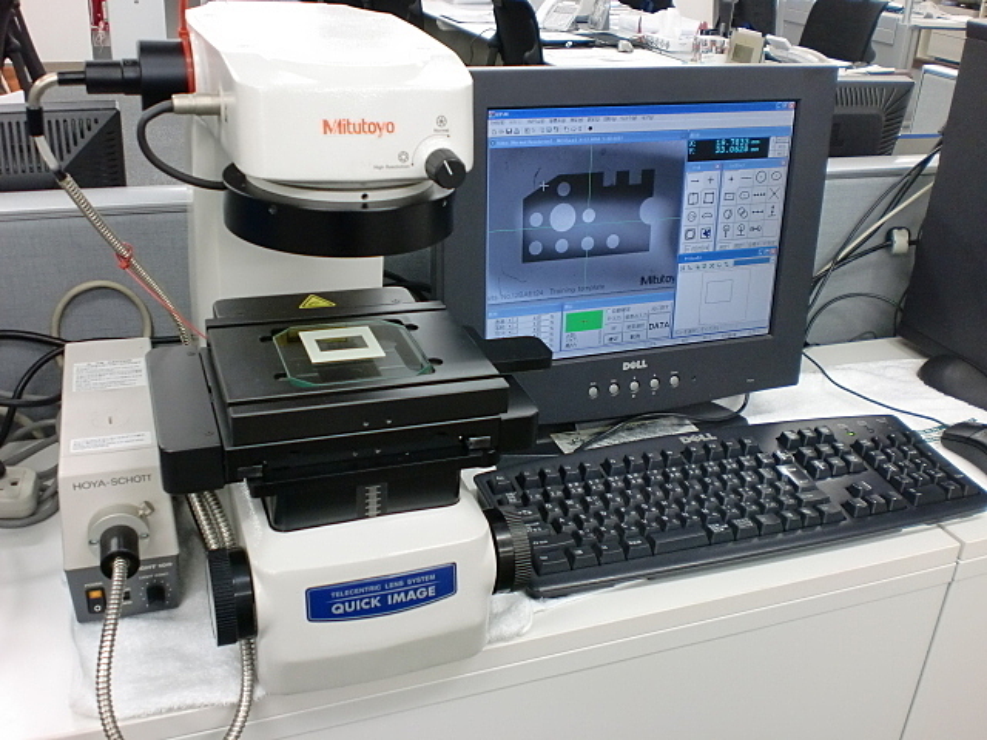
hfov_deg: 52.6
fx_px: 998
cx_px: 494
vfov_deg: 40.7
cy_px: 370
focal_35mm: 35
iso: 200
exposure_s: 1/60
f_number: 3.1
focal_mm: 6.3
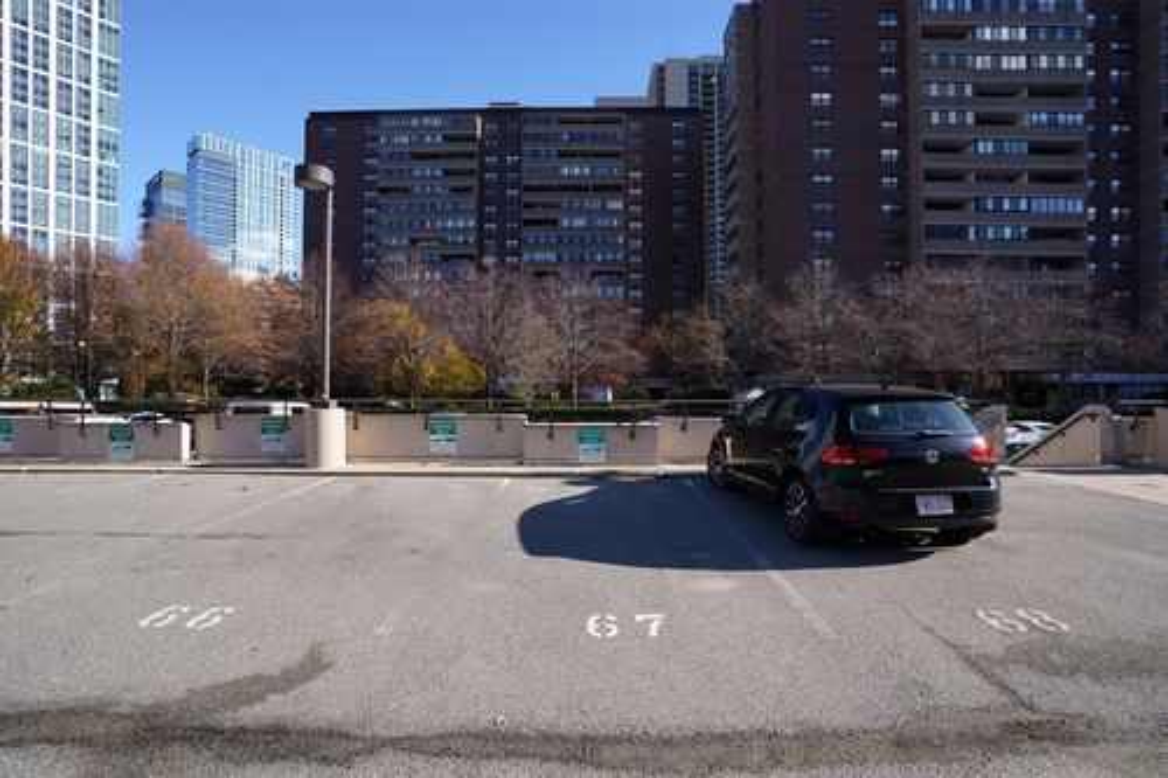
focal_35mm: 17
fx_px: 551
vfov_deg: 70.4
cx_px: 584
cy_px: 389
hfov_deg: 93.3
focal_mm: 17
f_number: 8
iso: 100
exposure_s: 1/160
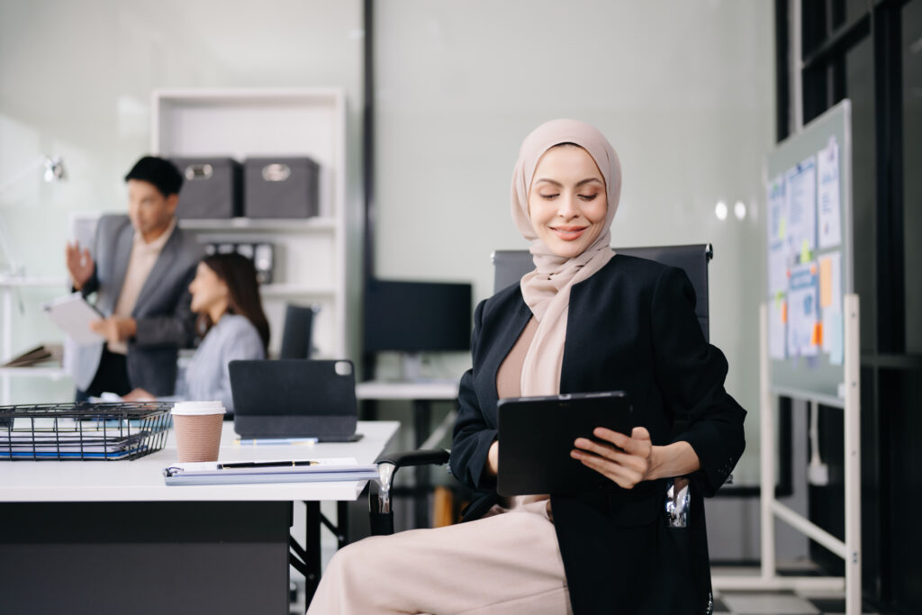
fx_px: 1281
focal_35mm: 50
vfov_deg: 27.0
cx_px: 461
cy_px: 308
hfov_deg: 39.6
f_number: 1.8
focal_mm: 50
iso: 160
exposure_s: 1/125
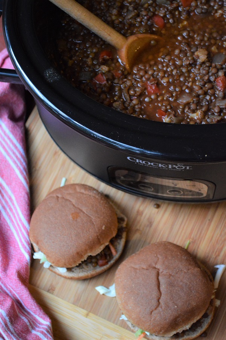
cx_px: 113
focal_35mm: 72
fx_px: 679
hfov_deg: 18.9
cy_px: 170
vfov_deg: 28.1
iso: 3200
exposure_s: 1/20
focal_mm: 48
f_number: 5.6
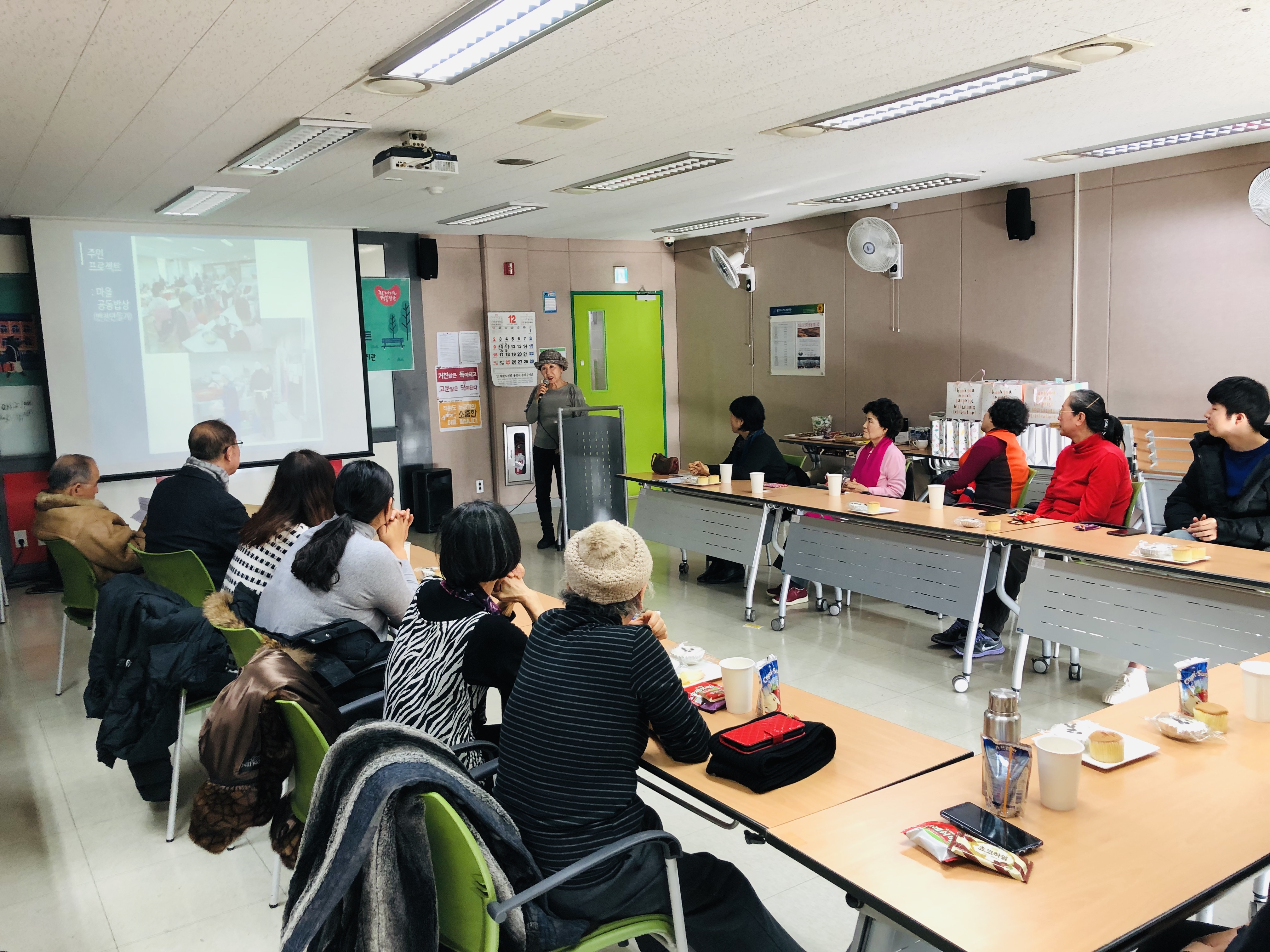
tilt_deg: -6.9
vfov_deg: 49.7
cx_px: 635
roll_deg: +2.7
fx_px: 1027
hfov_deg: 63.4
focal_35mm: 28
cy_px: 476
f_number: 1.8
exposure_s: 1/20
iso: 40
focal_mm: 4
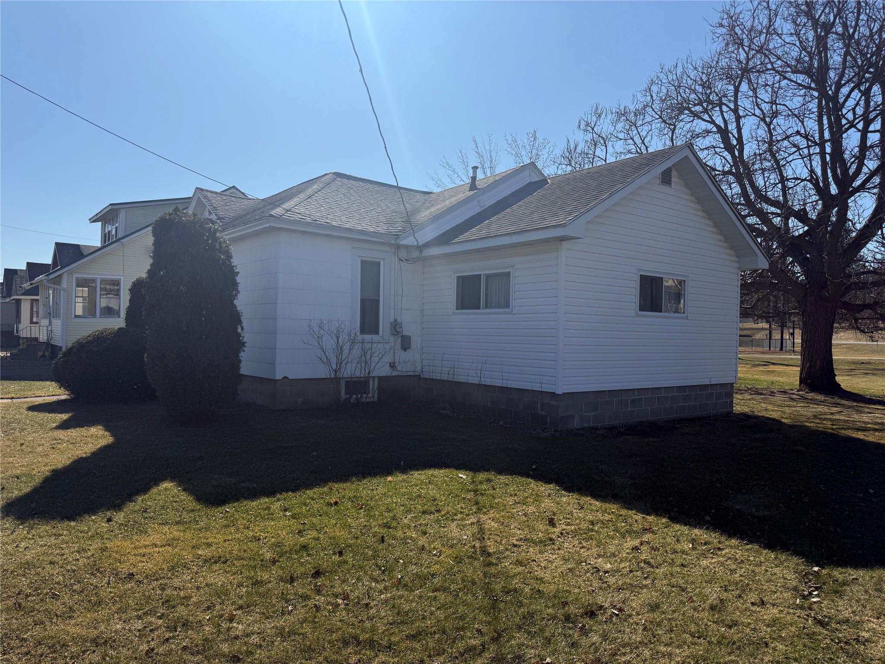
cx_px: 442
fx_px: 614
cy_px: 332
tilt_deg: +0.0
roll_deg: -1.7
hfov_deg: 71.6
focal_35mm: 24
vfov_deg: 56.8
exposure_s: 1/14286
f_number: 1.78
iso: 64
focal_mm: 6.76
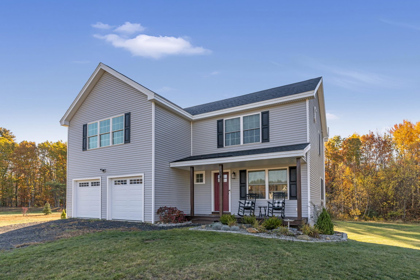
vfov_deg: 64.6
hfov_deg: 86.9
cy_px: 140
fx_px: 222
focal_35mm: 19
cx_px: 210
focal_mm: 19
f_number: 8
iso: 800
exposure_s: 1/750
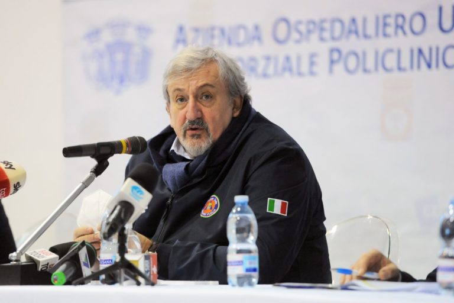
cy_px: 152
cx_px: 227
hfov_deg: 10.3
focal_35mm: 200
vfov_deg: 6.9
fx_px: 2522
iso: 4000
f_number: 3.5
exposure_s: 1/250
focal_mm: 200
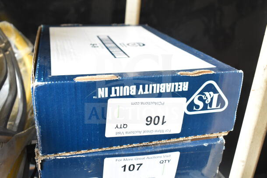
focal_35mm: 36
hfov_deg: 53.1
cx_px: 134
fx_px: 267
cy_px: 89
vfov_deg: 36.9
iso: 1600
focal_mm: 24
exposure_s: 1/100
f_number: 5
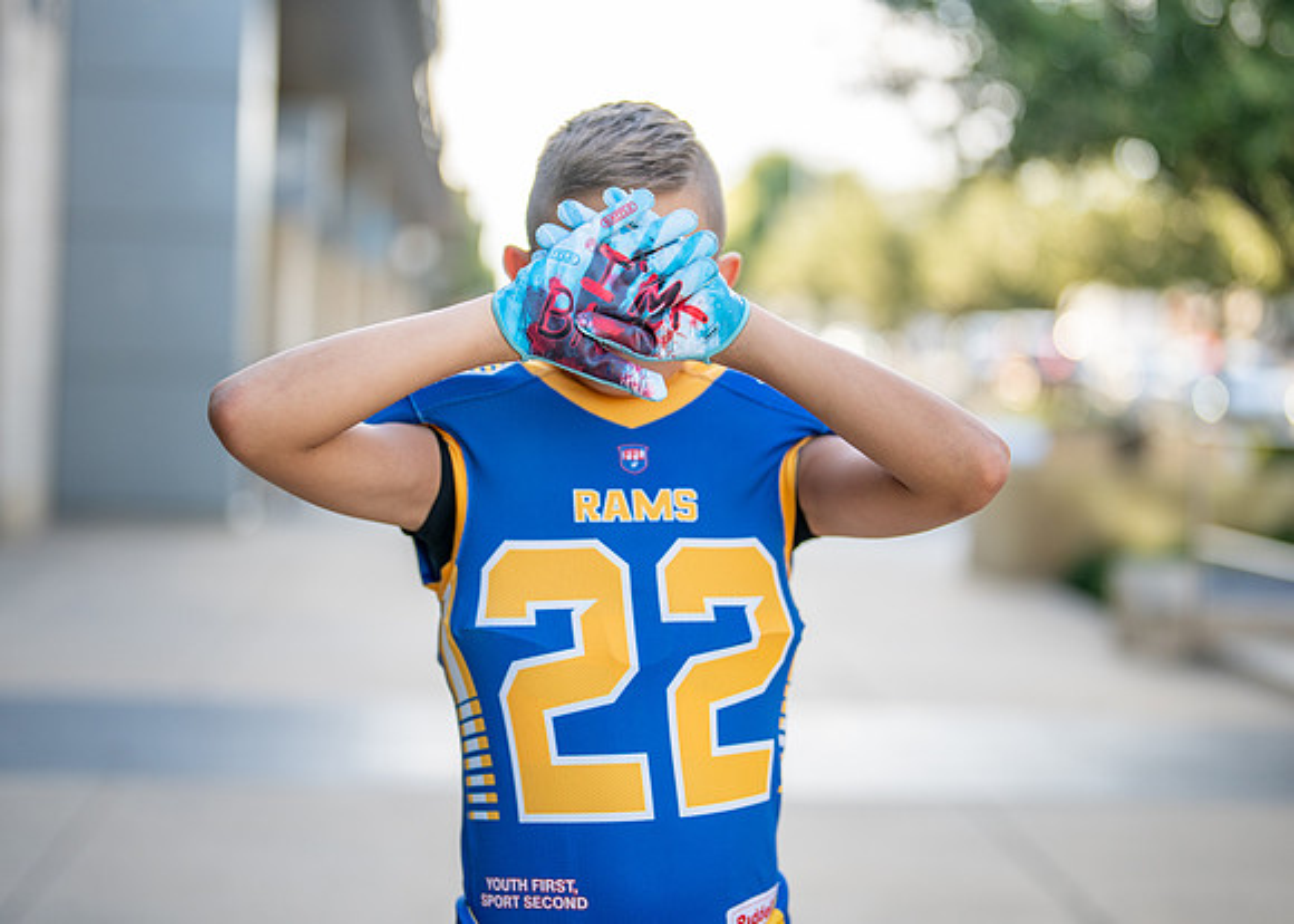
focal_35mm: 62
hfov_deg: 31.8
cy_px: 408
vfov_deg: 23.0
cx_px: 636
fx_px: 2273
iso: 200
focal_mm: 50
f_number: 1.2
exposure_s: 1/2500
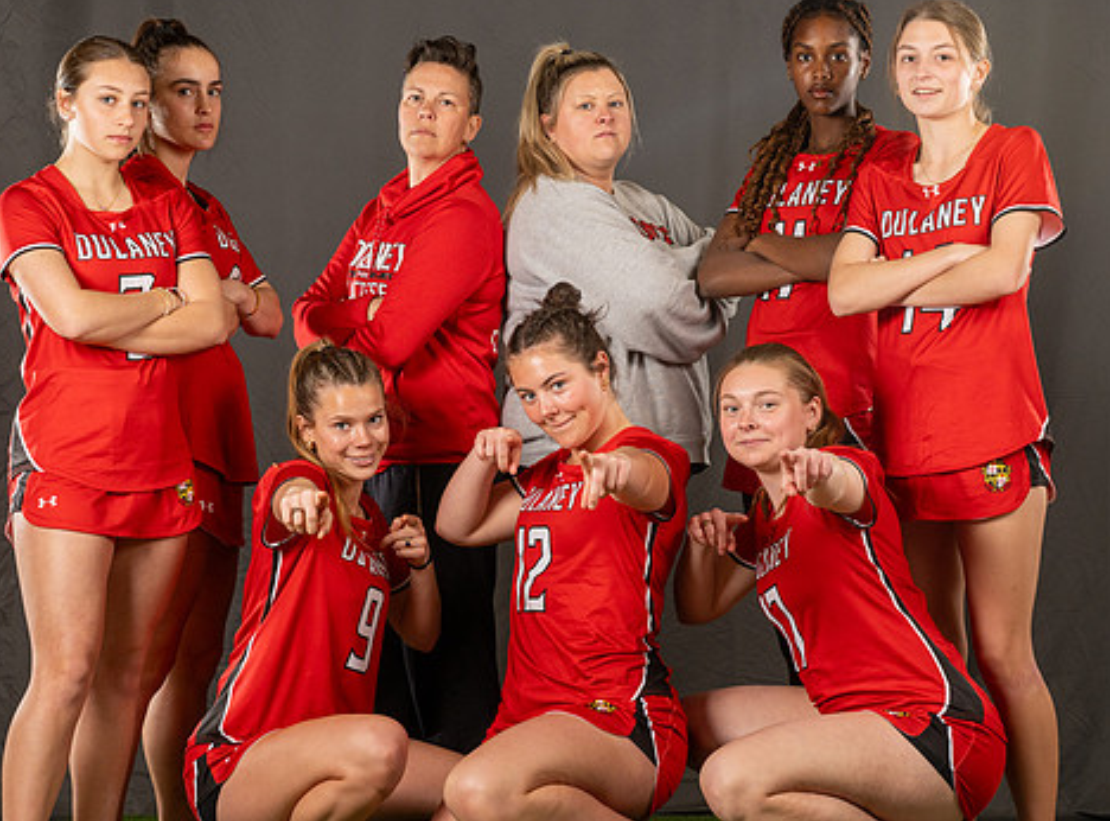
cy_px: 435
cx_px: 525
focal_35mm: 114
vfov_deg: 12.9
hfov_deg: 17.4
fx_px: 3637
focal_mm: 70
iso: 160
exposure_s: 1/160
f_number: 6.3
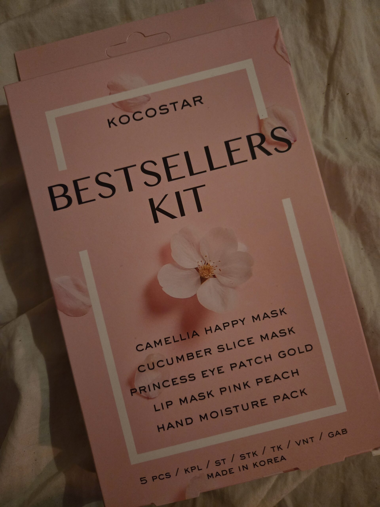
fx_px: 337
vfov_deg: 73.9
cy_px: 254
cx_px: 190
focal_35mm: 23
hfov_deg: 58.9
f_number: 1.8
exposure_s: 1/50
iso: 1250
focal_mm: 5.4
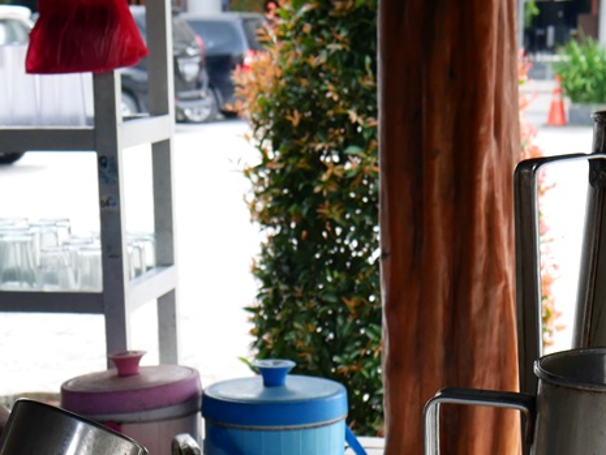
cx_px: 258
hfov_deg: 19.8
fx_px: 1734
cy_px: 555
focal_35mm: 99
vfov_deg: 14.4
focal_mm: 18
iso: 250
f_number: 5
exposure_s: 1/60
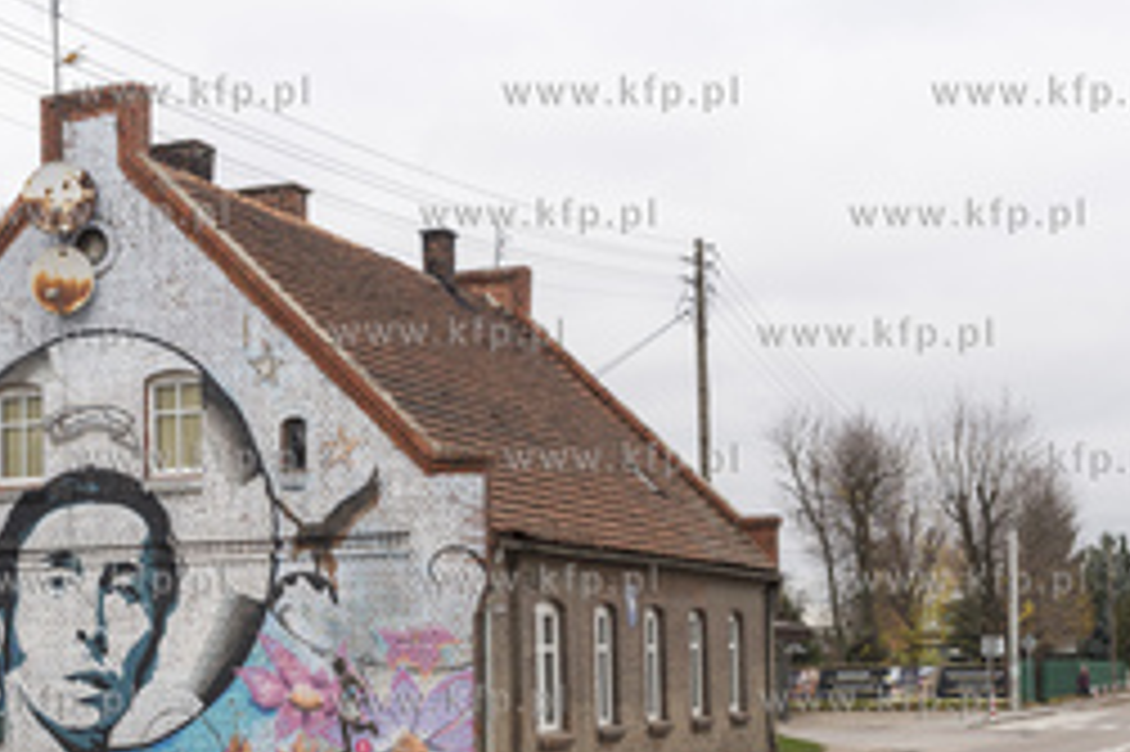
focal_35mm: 67
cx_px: 351
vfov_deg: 20.2
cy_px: 520
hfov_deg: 29.8
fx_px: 2102
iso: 400
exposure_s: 1/800
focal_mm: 42
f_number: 4.5
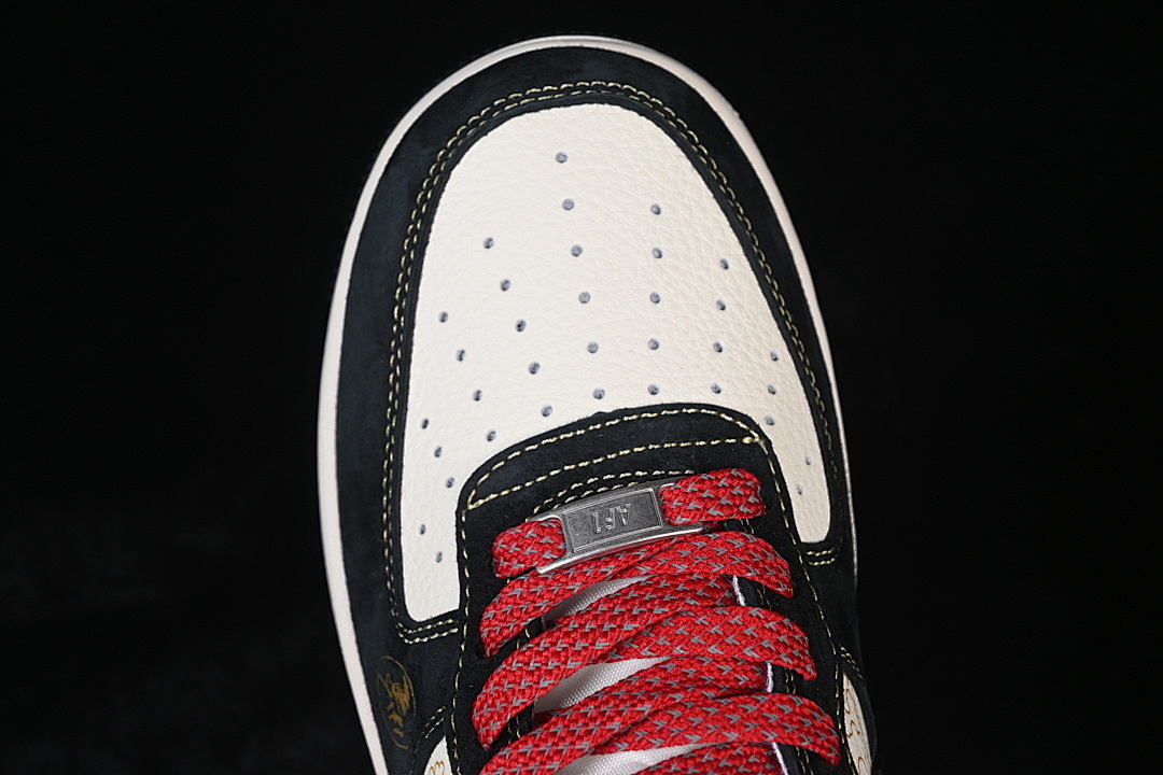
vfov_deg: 18.2
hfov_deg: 27.0
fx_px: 2423
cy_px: 388
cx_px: 582
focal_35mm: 75
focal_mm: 50
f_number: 7.1
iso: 160
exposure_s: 1/80
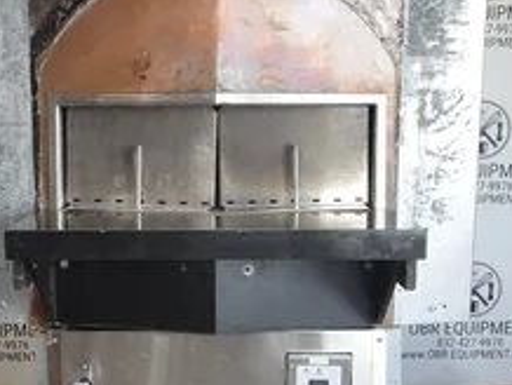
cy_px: 258
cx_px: 220
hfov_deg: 32.1
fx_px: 888
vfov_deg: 24.3
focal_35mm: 60
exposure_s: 1/40
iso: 500
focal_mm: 12.76
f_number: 3.5
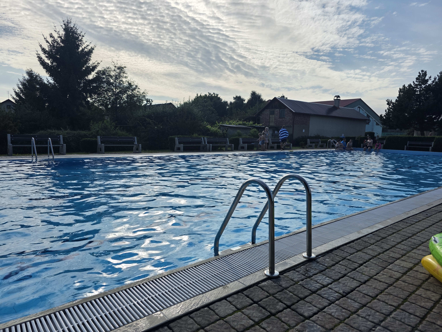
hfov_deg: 73.9
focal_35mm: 23
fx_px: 294
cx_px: 221
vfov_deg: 58.9
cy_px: 166
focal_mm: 6.3
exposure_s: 1/7944
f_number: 1.7
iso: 80
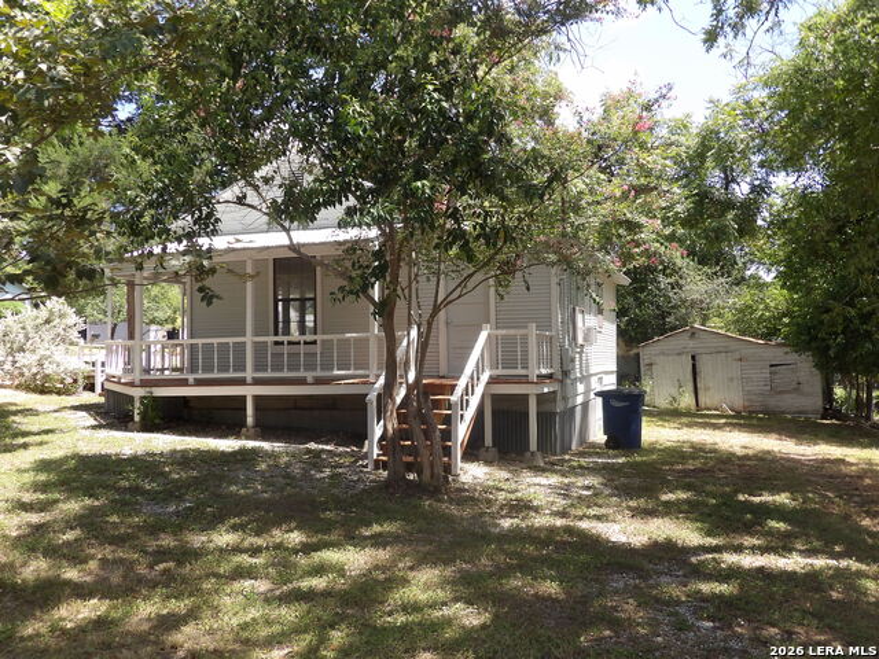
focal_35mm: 33
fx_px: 838
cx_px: 440
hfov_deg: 55.4
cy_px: 330
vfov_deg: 42.9
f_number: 3.6
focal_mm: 5.9
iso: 100
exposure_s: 1/249
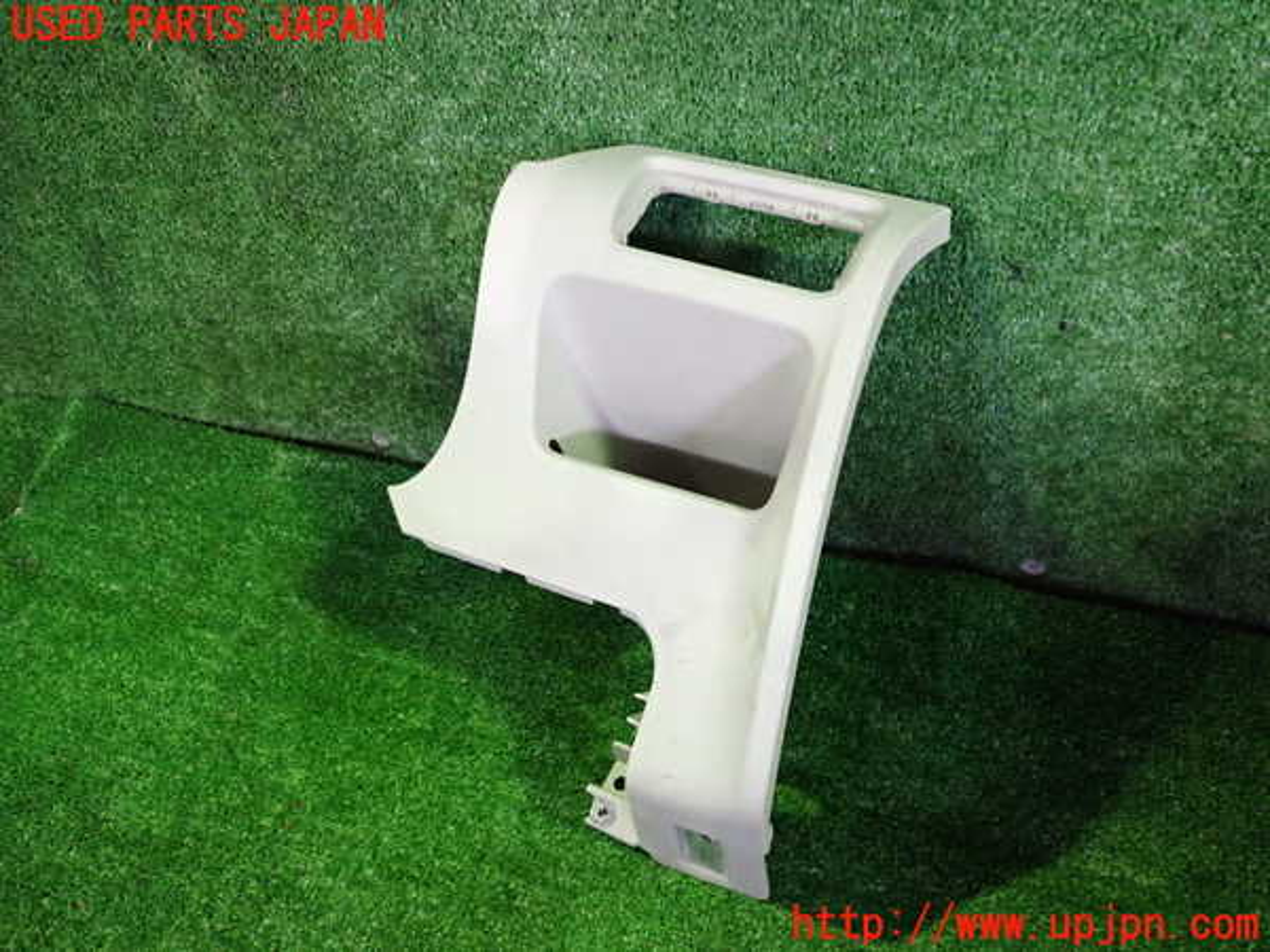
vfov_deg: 46.8
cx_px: 635
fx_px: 1101
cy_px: 476
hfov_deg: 60.0
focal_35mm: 30
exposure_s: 1/30
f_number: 2.3
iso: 800
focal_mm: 5.4
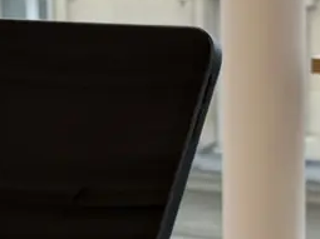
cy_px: 407
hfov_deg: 8.7
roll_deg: +2.2
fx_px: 2088
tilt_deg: -16.4
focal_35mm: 226
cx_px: 18
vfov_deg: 6.4
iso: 50
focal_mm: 6.76
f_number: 1.78
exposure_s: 1/147
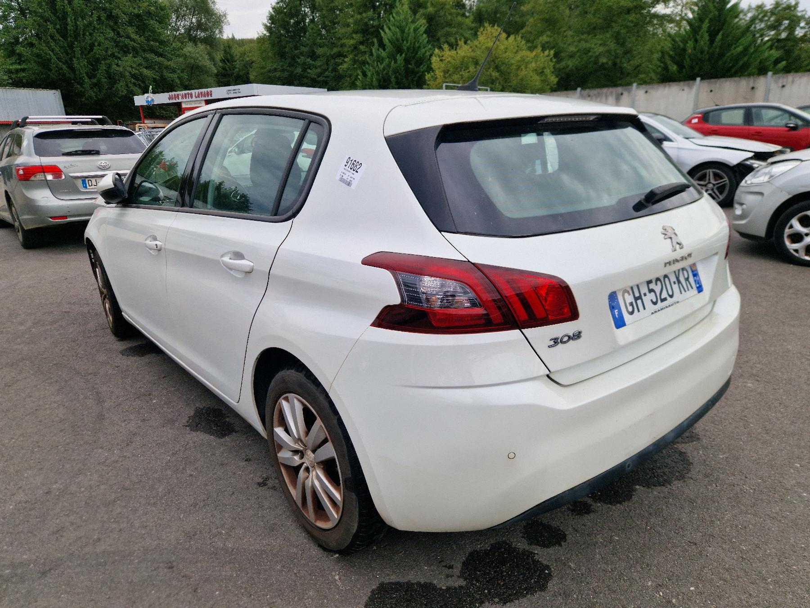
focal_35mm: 23
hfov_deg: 73.9
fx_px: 538
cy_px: 304
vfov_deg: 58.9
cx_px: 405
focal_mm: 5.4
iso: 50
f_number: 1.8
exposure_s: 1/370
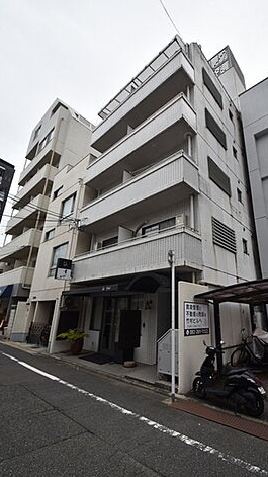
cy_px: 237
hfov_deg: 66.5
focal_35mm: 16
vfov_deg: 99.4
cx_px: 159
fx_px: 202
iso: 180
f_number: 8
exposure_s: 1/250
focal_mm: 10
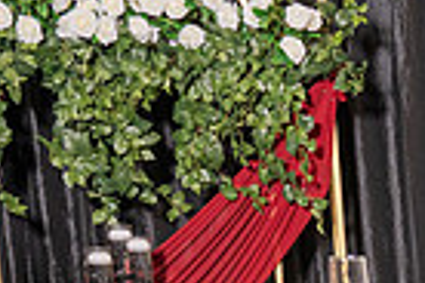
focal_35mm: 122
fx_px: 1440
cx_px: 736
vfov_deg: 10.5
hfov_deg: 14.9
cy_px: 524
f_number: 4.5
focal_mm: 29
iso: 800
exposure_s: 1/200
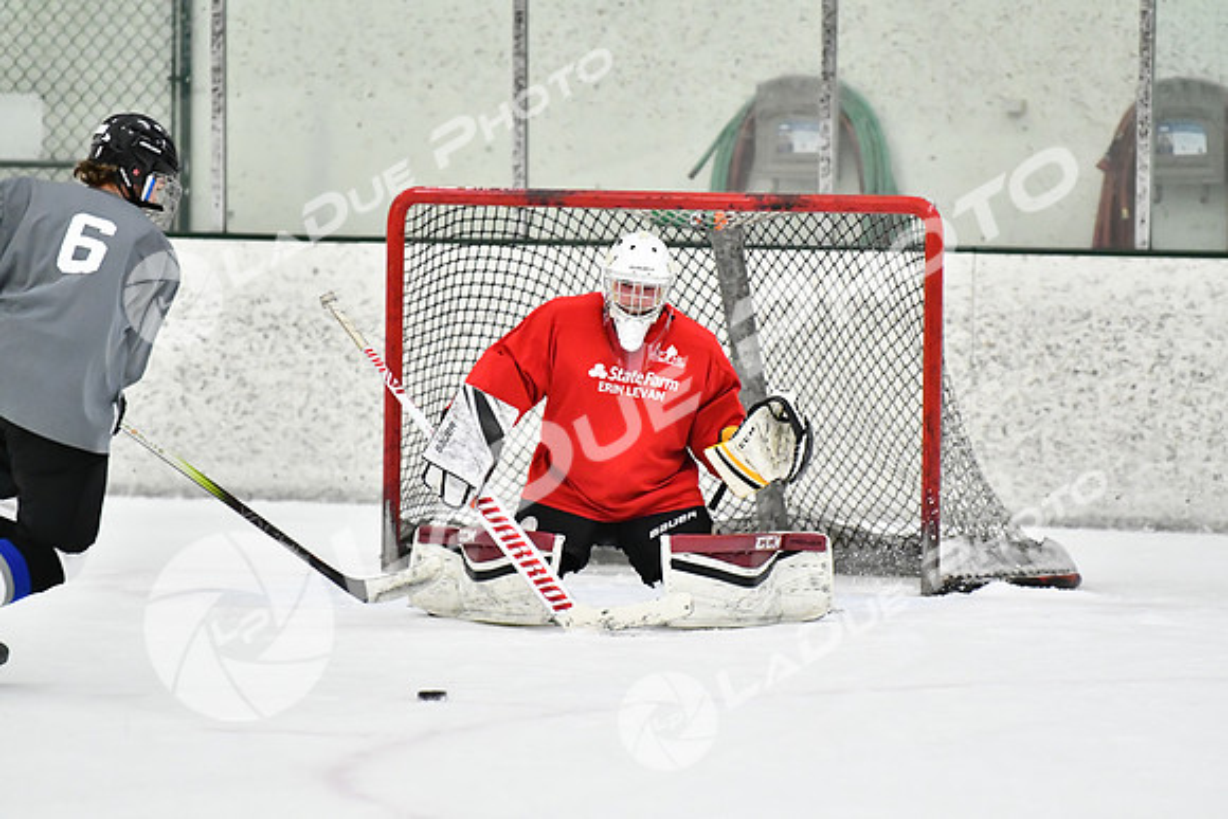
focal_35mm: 285
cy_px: 410
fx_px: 9723
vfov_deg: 4.8
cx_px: 614
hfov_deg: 7.2
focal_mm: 190
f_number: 2.8
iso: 5000
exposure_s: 1/1250
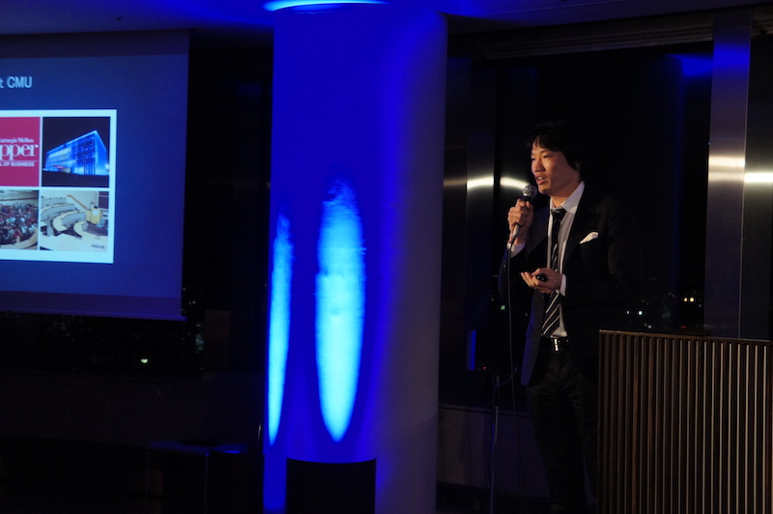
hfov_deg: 26.5
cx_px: 386
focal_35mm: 76
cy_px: 257
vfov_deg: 17.8
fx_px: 1641
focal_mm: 51
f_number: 5
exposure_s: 1/125
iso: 1600
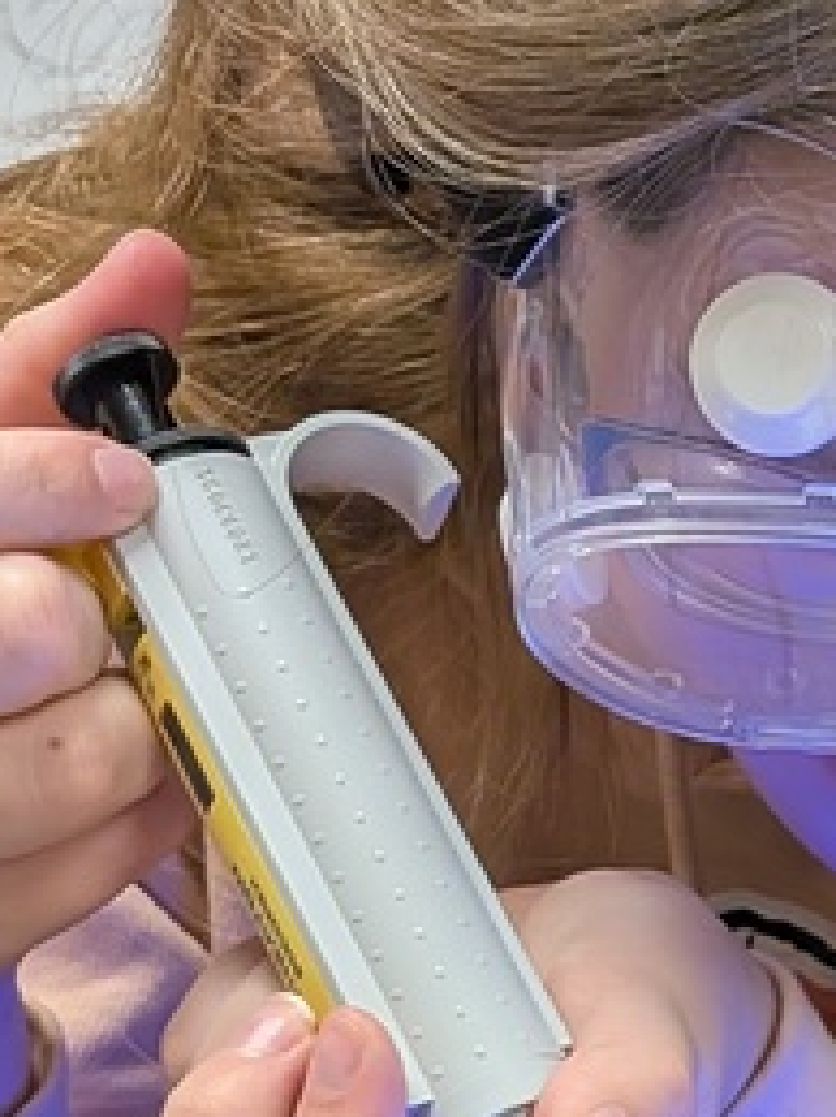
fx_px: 3062
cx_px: 1112
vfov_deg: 20.0
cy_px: 1147
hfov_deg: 14.8
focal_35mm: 95
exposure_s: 1/120
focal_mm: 4.53
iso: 103
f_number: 1.7
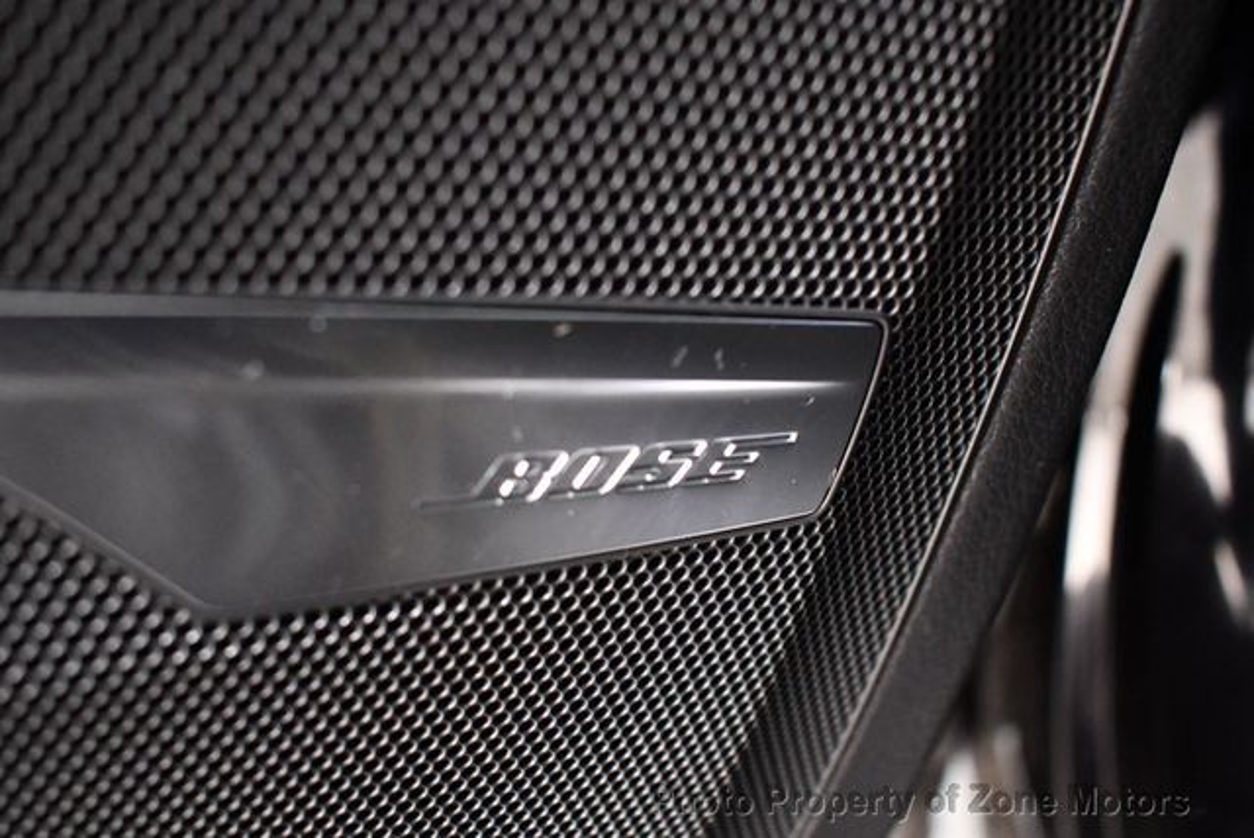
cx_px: 627
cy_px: 419
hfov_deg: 53.1
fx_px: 1255
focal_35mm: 36
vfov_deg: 36.9
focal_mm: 18
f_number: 3.5
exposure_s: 1/60
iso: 4000
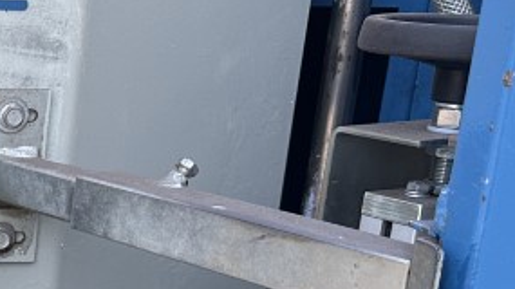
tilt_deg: -20.4
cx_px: -222
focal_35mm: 94
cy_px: 423
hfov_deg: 20.1
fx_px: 1283
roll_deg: +0.2
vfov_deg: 12.3
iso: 80
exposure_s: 1/619
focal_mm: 6.86
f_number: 1.78
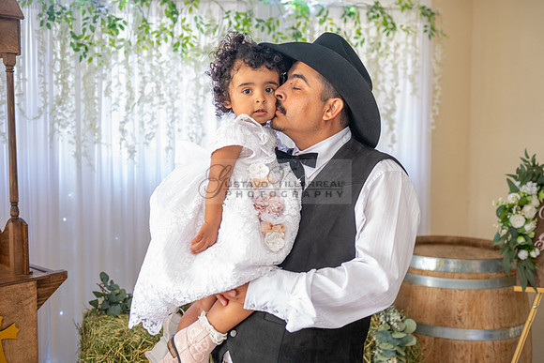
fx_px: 665
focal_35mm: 44
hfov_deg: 44.5
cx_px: 272
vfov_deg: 30.5
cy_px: 182
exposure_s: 1/200
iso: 800
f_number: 3.5
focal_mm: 44
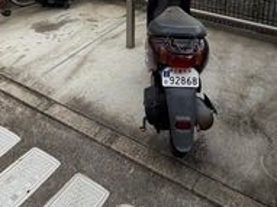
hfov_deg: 45.8
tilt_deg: -10.0
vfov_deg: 29.6
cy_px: -48
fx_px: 328
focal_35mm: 41
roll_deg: +0.6
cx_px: 139
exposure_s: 1/185
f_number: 2.2
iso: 40
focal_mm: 2.22
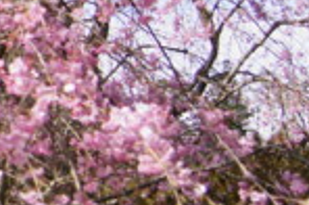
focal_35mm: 154
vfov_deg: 8.8
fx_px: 1319
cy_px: 28
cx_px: -315
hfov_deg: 11.9
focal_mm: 22
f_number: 5.6
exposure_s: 1/1600
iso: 400
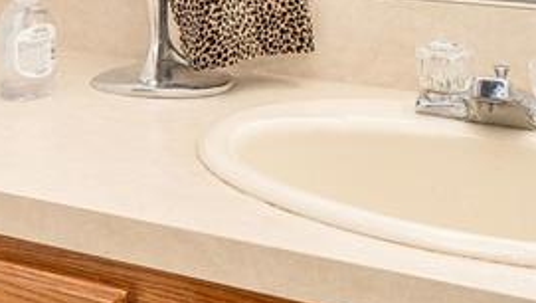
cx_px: -249
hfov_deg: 22.4
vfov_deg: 15.0
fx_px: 1124
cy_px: -26
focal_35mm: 79
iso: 400
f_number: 5.6
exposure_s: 1/80
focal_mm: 20
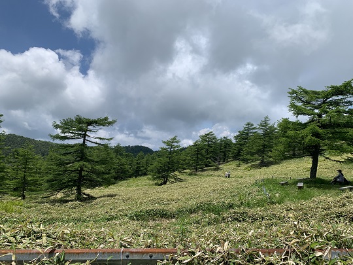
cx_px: 176
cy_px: 132
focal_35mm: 26
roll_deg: -3.9
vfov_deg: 53.1
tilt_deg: +3.1
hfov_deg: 67.3
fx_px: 265
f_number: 1.8
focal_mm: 4.25
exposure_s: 1/4274
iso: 25
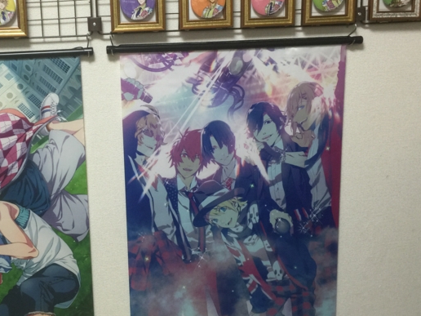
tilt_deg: -12.0
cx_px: 138
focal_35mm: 45
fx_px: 547
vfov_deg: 32.1
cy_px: 132
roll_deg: +2.9
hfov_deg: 41.5
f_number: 2.2
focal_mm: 4.15
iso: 64
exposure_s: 1/17
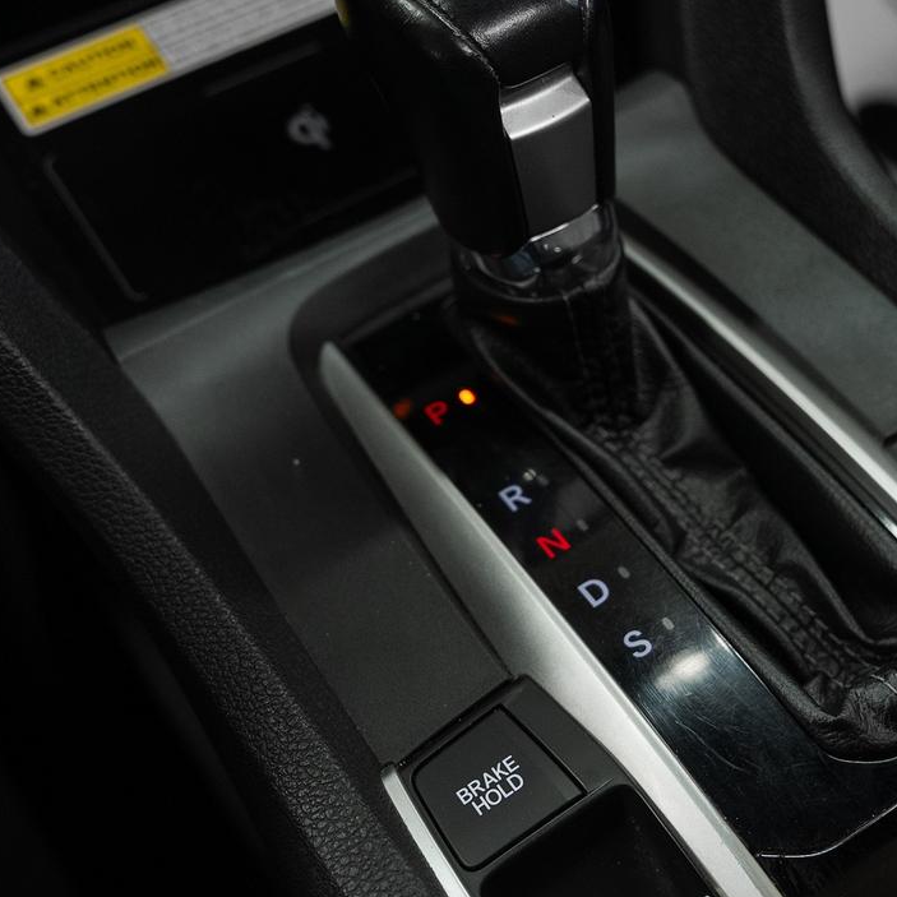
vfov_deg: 33.9
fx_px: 1466
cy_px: 370
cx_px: 603
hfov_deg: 33.7
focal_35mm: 50
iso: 640
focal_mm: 24
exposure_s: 1/40
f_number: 3.5
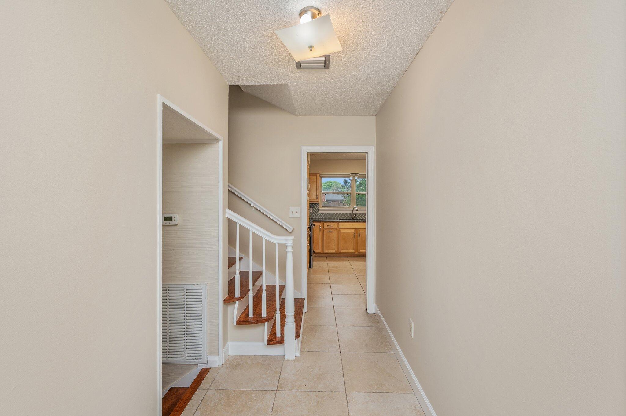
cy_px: 208
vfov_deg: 77.2
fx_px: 261
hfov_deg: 100.4
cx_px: 313
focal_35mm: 15
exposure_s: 1/30
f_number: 9
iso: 320
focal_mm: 15
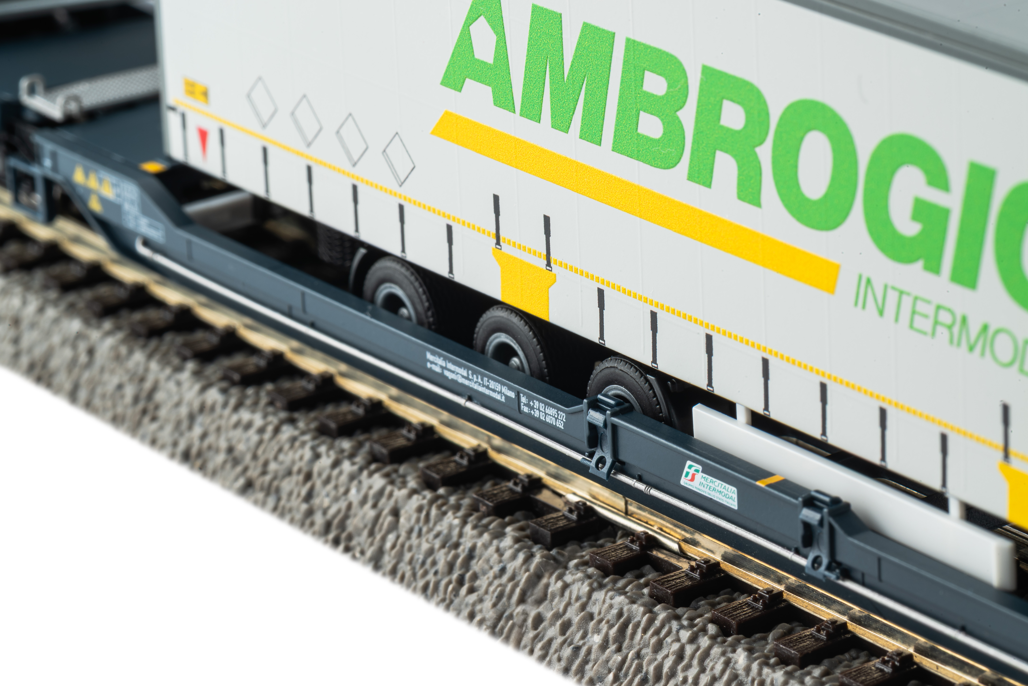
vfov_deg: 13.0
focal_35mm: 105
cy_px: 343
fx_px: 2998
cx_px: 514
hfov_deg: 19.5
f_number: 29
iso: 100
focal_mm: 105
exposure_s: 1/2.5
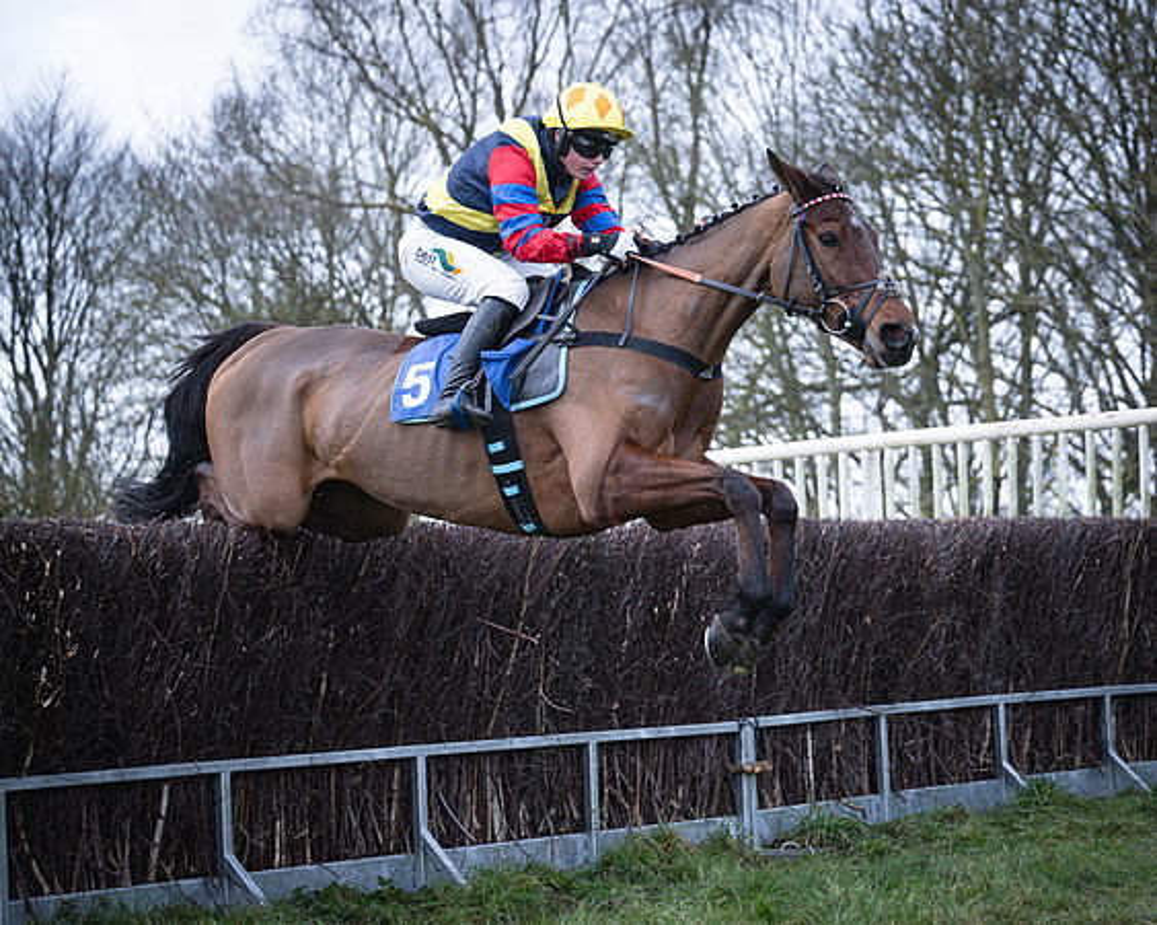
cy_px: 469
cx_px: 725
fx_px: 3315
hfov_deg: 19.8
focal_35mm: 97
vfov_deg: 15.9
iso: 800
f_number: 2.8
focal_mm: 70
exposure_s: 1/1600
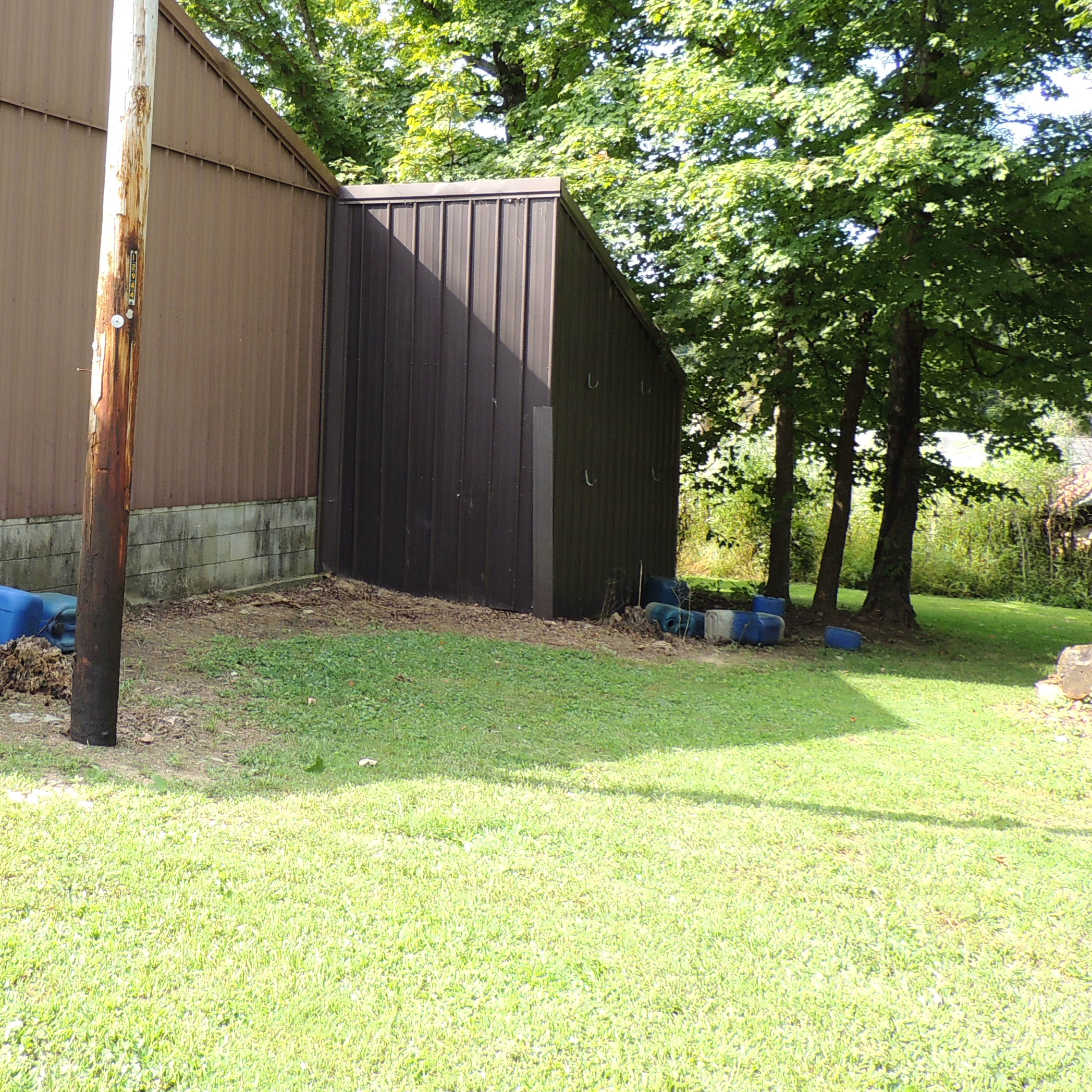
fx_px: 1535
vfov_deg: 38.8
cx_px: 189
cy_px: 374
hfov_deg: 37.5
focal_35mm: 43
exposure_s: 1/200
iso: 100
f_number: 3
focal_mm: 4.3
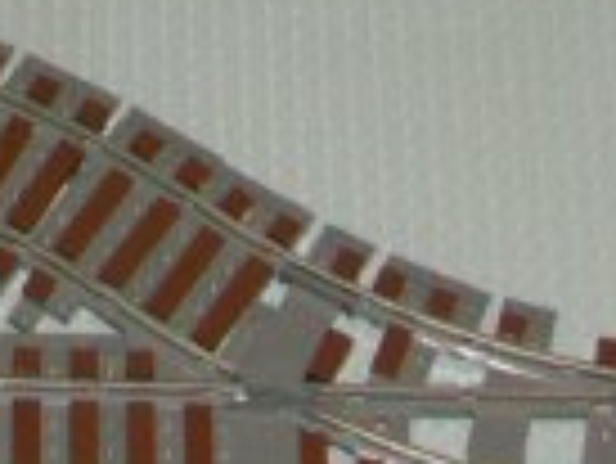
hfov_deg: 9.3
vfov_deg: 6.8
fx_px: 3722
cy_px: -640
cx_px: -202
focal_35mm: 209
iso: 200
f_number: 2.8
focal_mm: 7.2
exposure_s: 1/50
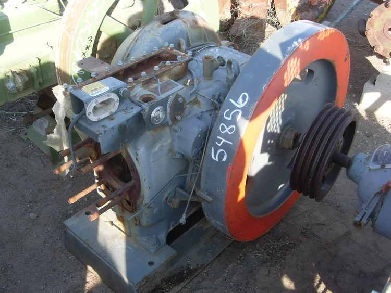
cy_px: 146
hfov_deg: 49.0
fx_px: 429
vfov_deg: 37.7
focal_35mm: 38
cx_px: 196
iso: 80
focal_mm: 6.3
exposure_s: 1/250
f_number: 3
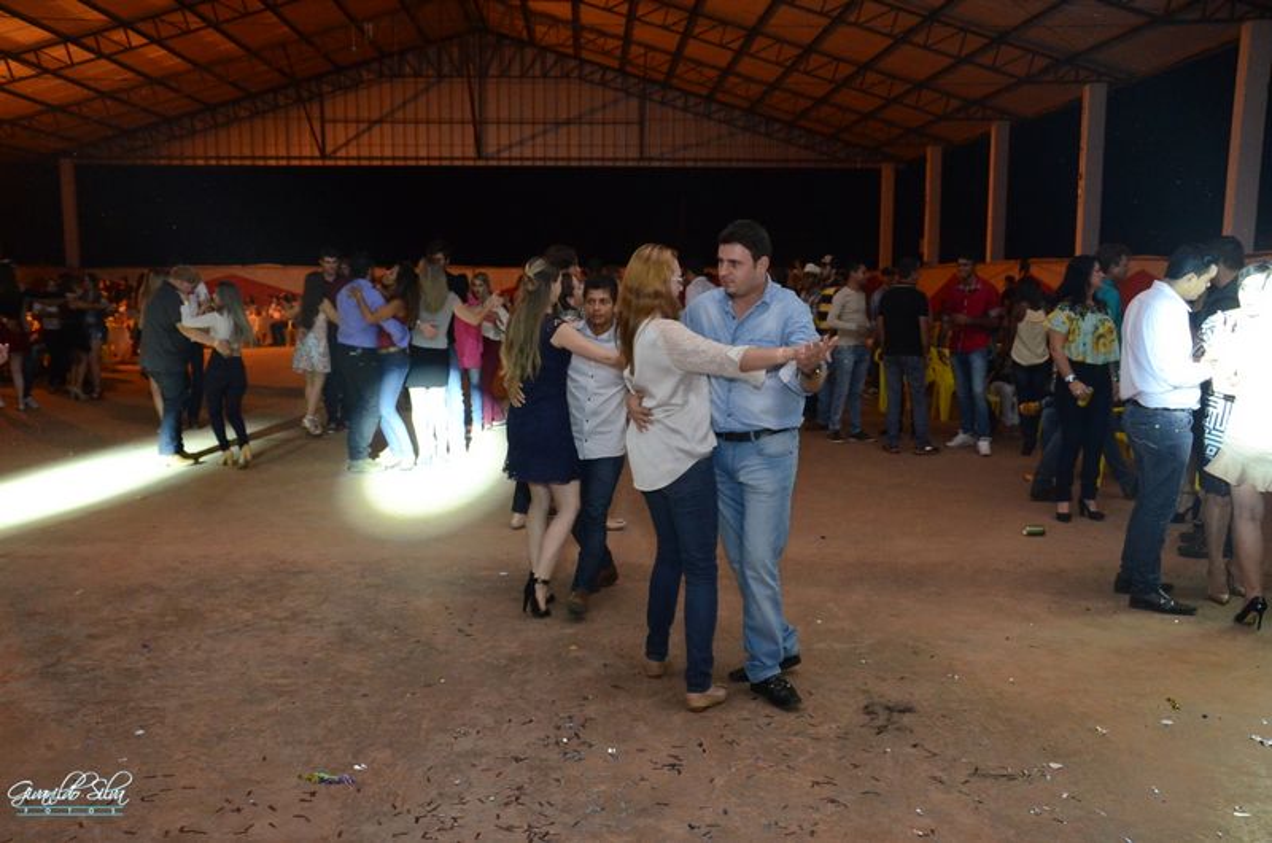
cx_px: 636
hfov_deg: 57.3
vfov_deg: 39.8
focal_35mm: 33
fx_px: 1164
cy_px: 422
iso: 3200
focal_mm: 22
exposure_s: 1/60
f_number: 5
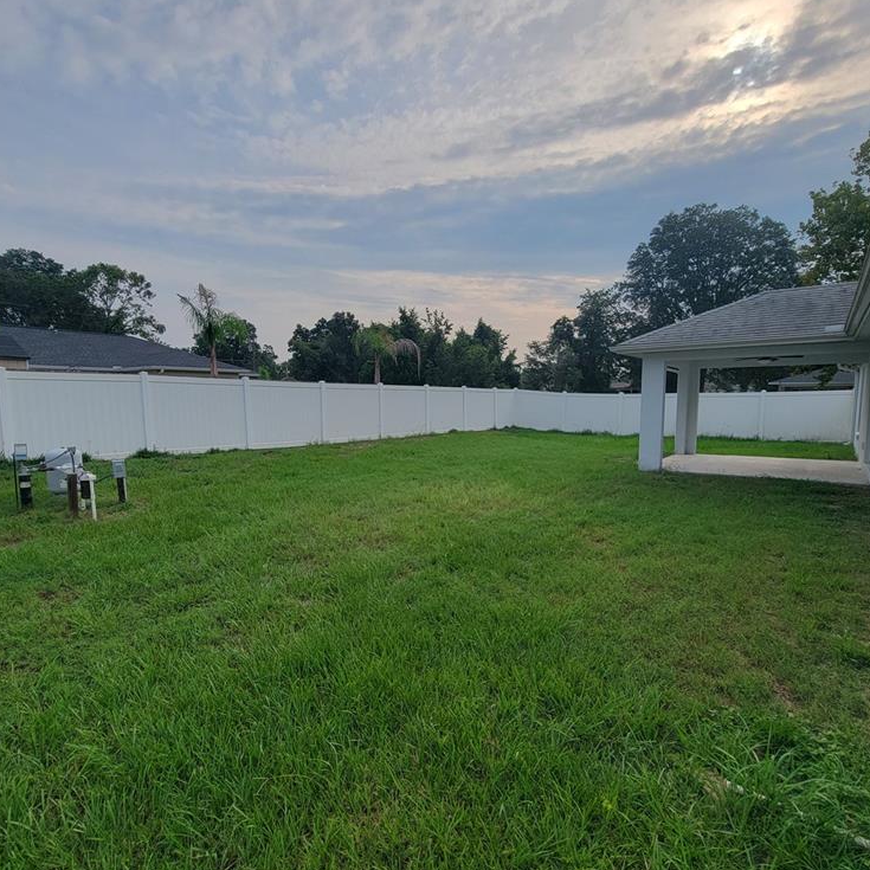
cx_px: 424
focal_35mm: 16
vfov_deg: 87.4
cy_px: 440
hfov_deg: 87.4
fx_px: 455
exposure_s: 1/1623
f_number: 2.2
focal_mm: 2.2
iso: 50
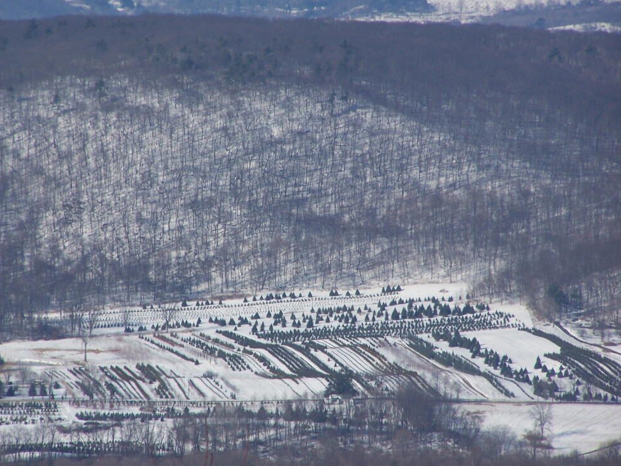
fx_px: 7157
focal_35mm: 399
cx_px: 299
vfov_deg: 3.7
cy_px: 227
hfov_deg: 5.0
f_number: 5
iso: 80
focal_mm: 63
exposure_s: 1/800
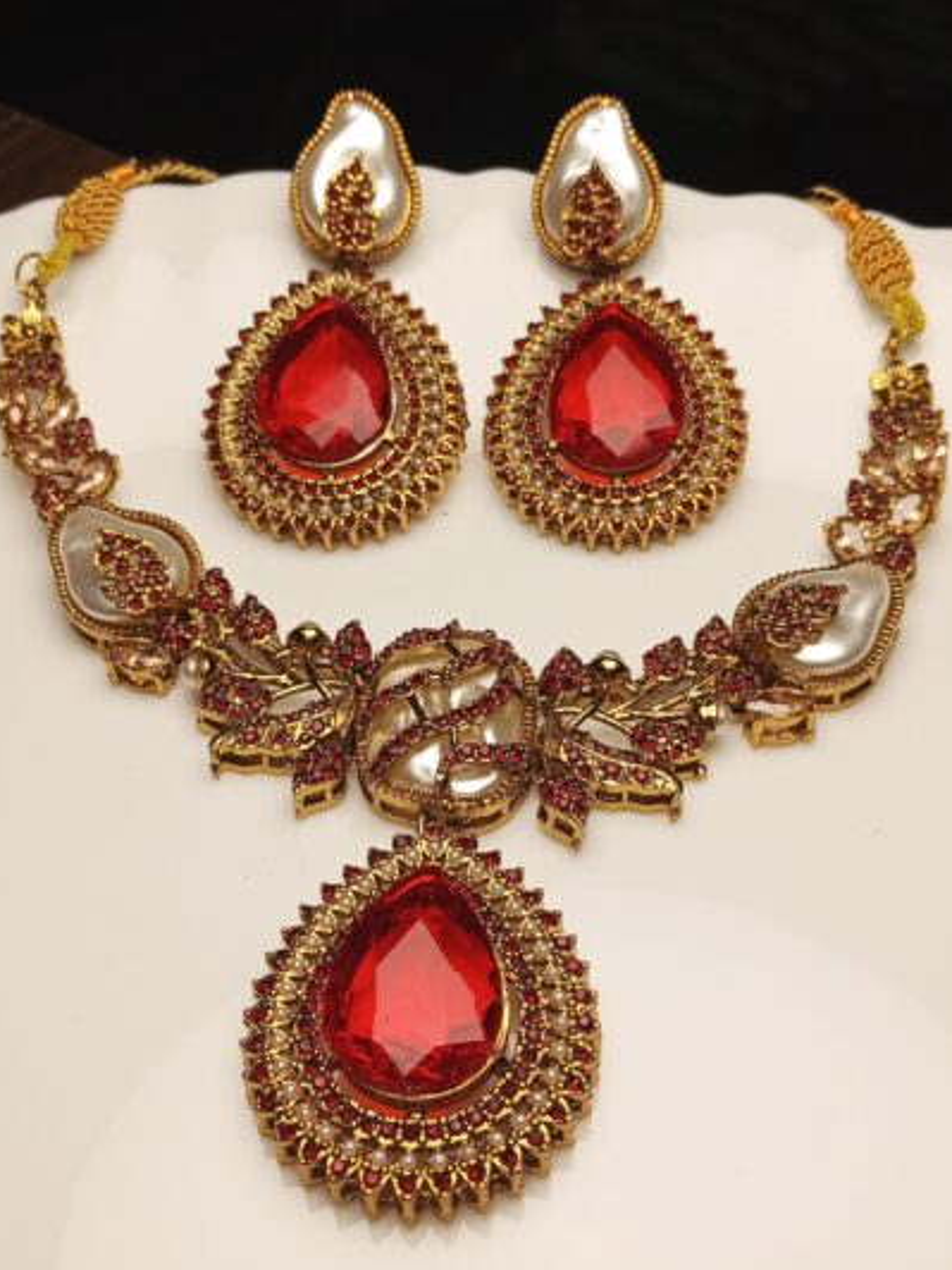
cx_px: 465
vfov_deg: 44.8
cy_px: 643
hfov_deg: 34.3
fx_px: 1540
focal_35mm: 42
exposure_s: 1/244
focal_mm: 3.98
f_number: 1.8
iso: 50
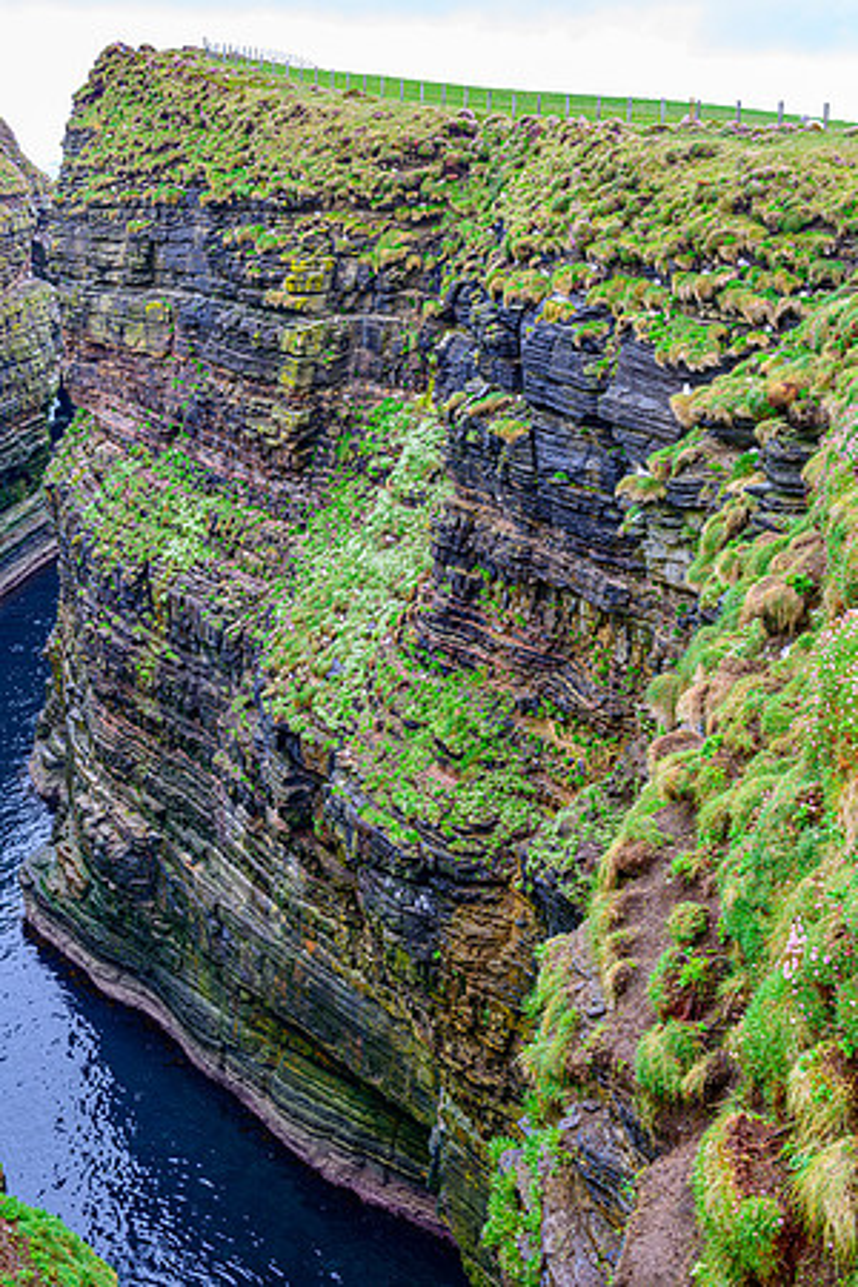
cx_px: 429
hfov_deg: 35.1
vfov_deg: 50.7
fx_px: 1358
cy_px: 644
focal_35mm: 38
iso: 320
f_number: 8
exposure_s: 1/40
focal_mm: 38
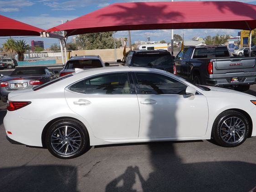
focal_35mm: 33
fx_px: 244
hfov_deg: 55.3
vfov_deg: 42.9
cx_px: 135
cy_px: 95
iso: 100
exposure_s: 1/320
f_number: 13
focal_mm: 20
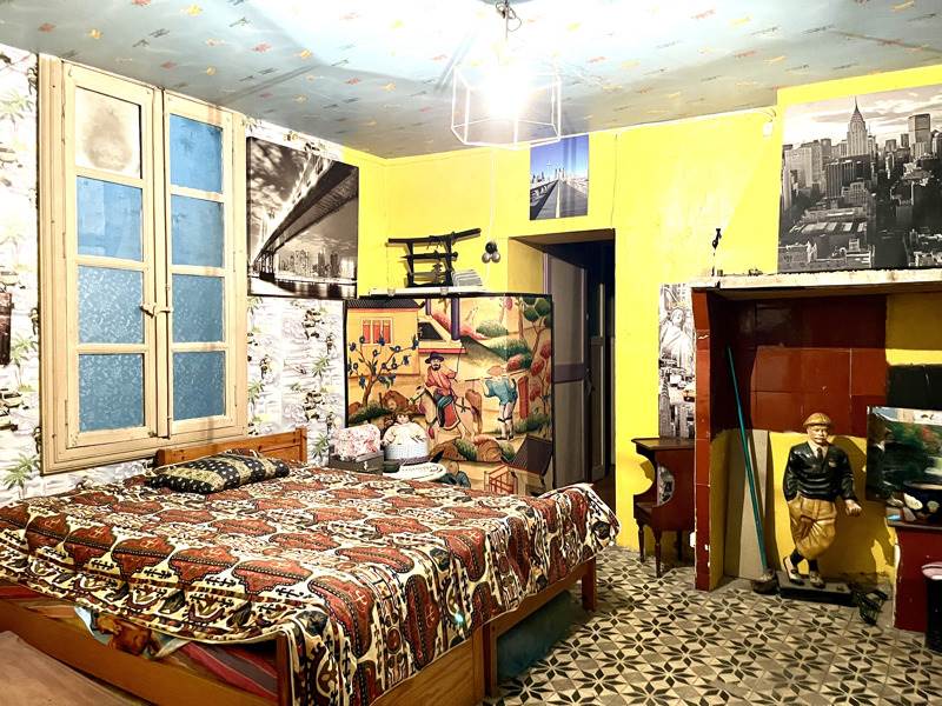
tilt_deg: -1.3
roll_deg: +0.2
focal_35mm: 26
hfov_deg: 67.3
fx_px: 708
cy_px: 353
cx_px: 471
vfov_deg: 53.1
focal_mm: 5.1
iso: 500
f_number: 1.6
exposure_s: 1/25
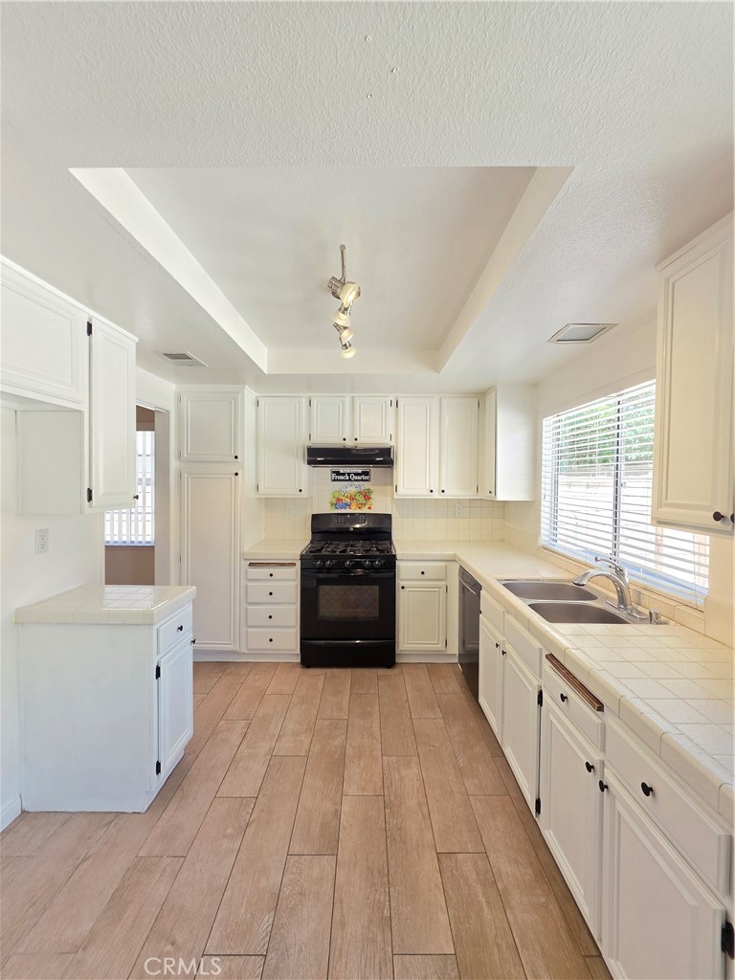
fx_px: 368
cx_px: 368
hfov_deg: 89.9
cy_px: 490
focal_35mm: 13
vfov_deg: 106.2
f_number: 1.9
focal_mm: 2.2
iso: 100
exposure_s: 1/120
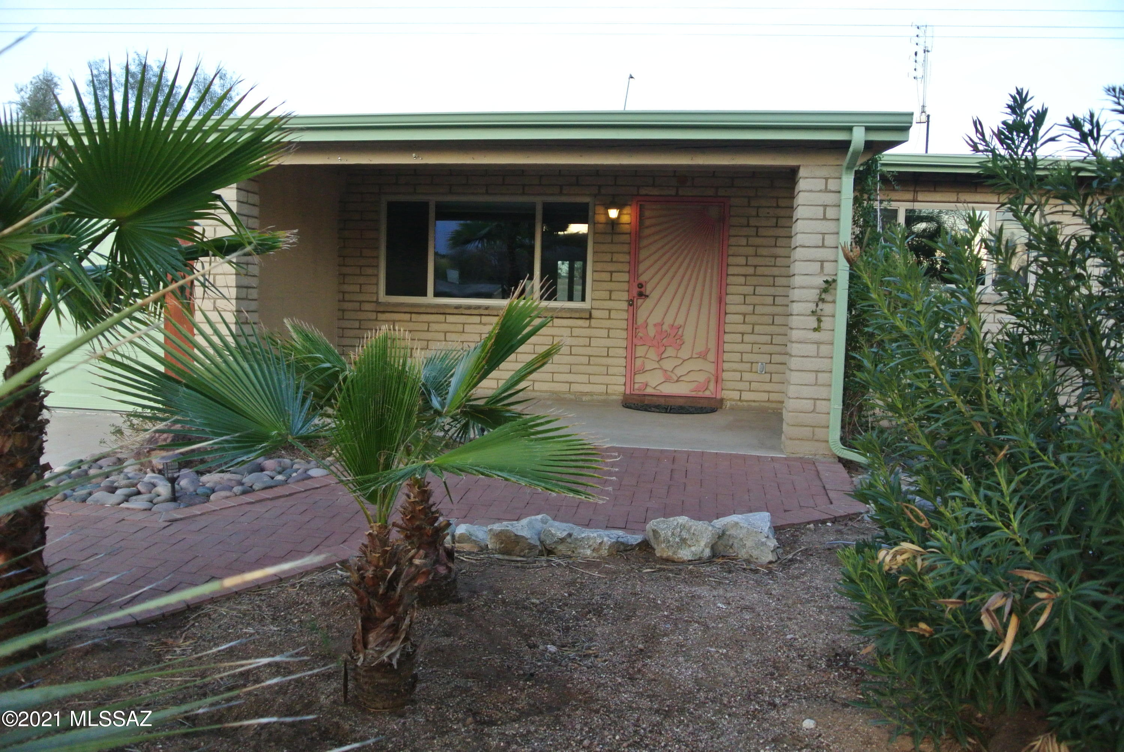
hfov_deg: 67.3
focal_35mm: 27
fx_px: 844
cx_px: 562
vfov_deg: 48.0
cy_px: 376
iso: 720
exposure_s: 1/500
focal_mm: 10
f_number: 3.5
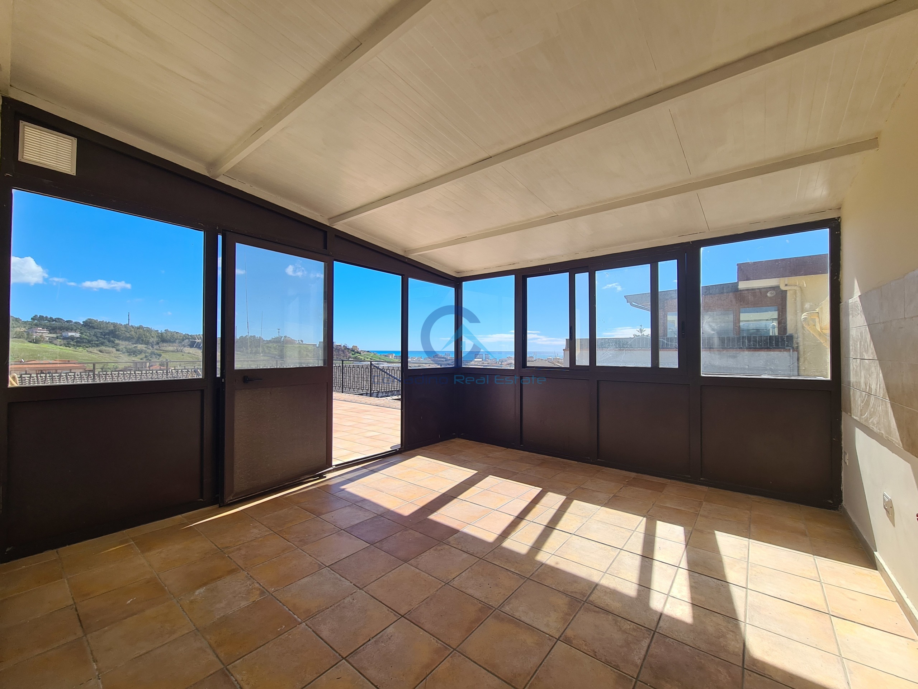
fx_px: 345
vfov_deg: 89.9
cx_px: 459
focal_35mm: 13
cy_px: 344
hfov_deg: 106.2
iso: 50
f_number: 2.2
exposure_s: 1/1424
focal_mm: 2.2
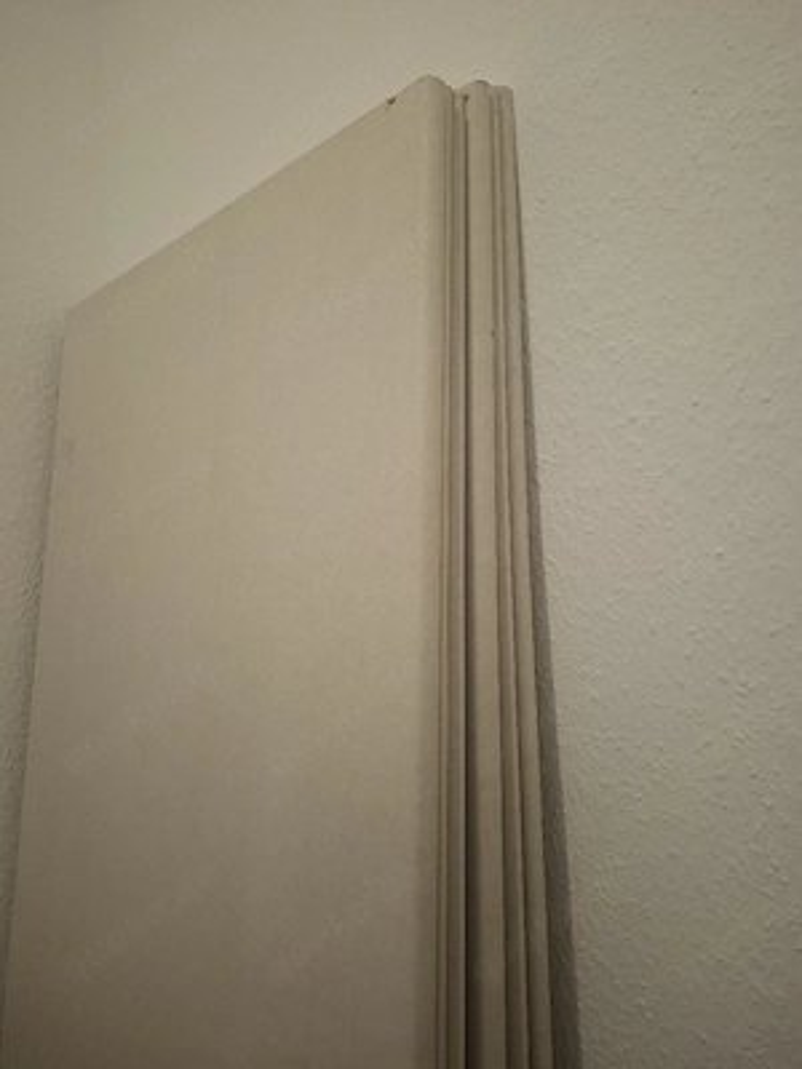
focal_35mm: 23
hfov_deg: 58.9
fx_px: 710
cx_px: 401
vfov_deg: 73.9
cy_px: 534
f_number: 1.8
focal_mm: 5.54
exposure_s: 1/33
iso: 250
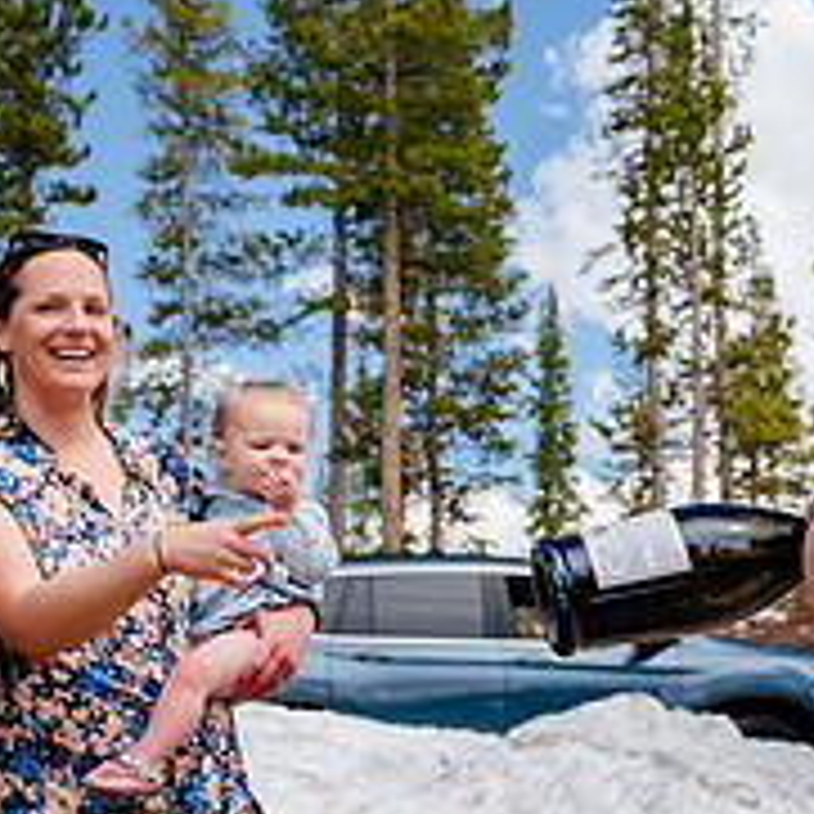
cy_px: 572
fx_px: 3086
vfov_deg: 15.0
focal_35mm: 116
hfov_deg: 14.9
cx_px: 746
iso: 400
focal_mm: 38
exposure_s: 1/320
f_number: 7.1
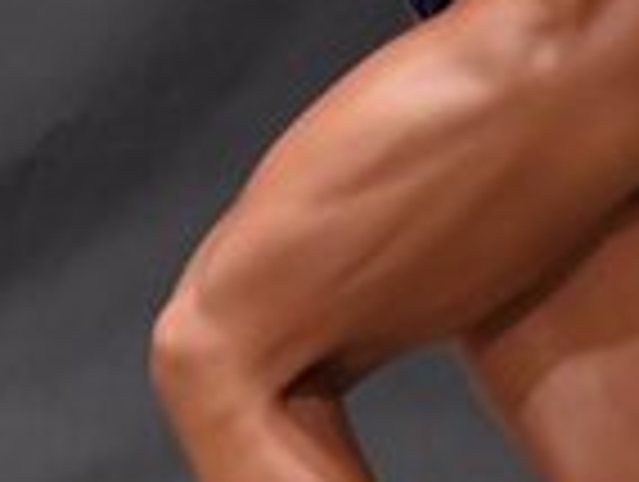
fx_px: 26146
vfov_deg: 1.1
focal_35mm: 1414
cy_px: -95
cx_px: 664
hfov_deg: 1.4
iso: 6400
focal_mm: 180
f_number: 5.6
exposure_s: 1/400
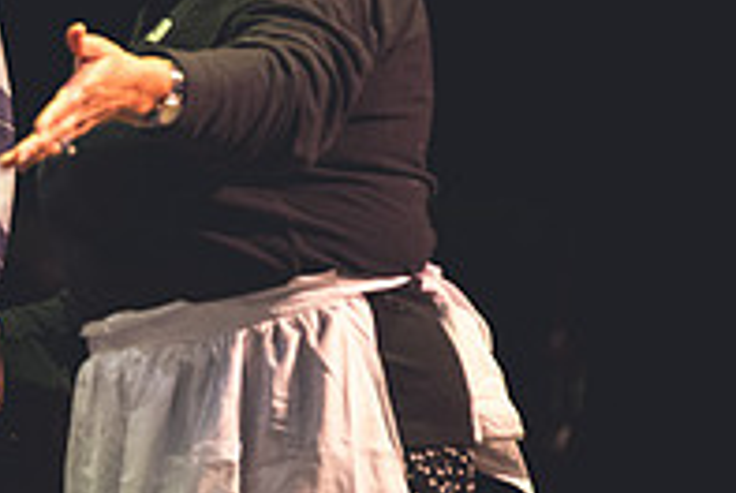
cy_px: 144
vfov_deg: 2.3
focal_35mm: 588
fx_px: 12039
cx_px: -4
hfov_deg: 3.5
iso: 5000
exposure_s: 1/250
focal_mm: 200
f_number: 2.8
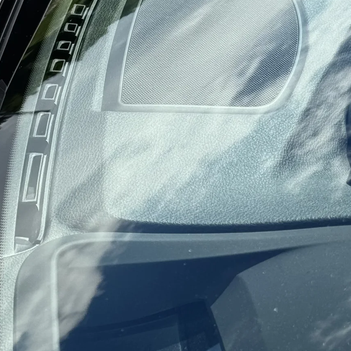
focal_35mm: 126
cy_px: 415
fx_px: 1445
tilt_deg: -40.9
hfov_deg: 13.8
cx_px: 229
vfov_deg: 13.5
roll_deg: -1.8
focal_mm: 6.76
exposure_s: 1/2513
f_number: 1.78
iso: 64
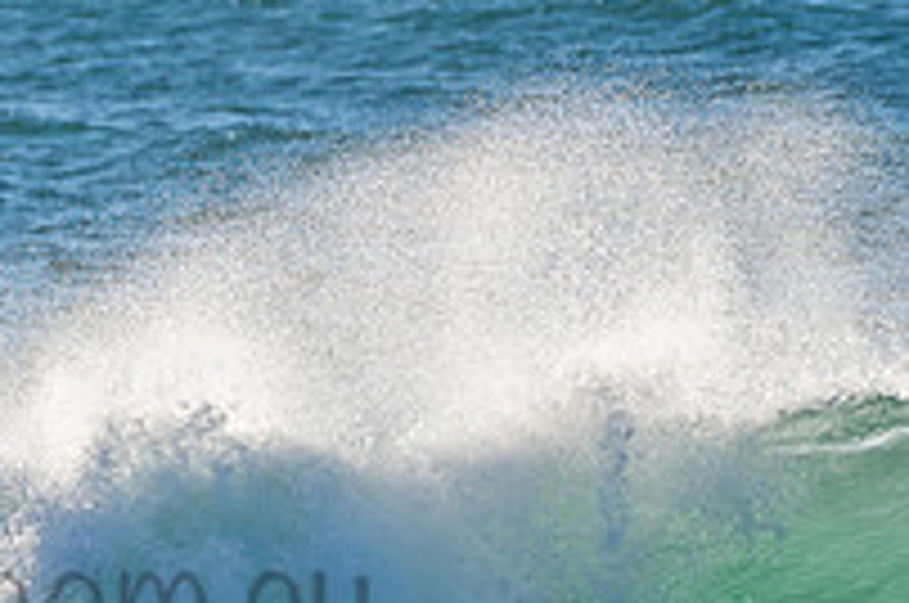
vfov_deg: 0.8
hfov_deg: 1.2
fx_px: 44394
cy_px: 554
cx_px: -108
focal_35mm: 1761
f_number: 8
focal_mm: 500
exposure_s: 1/320
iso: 64
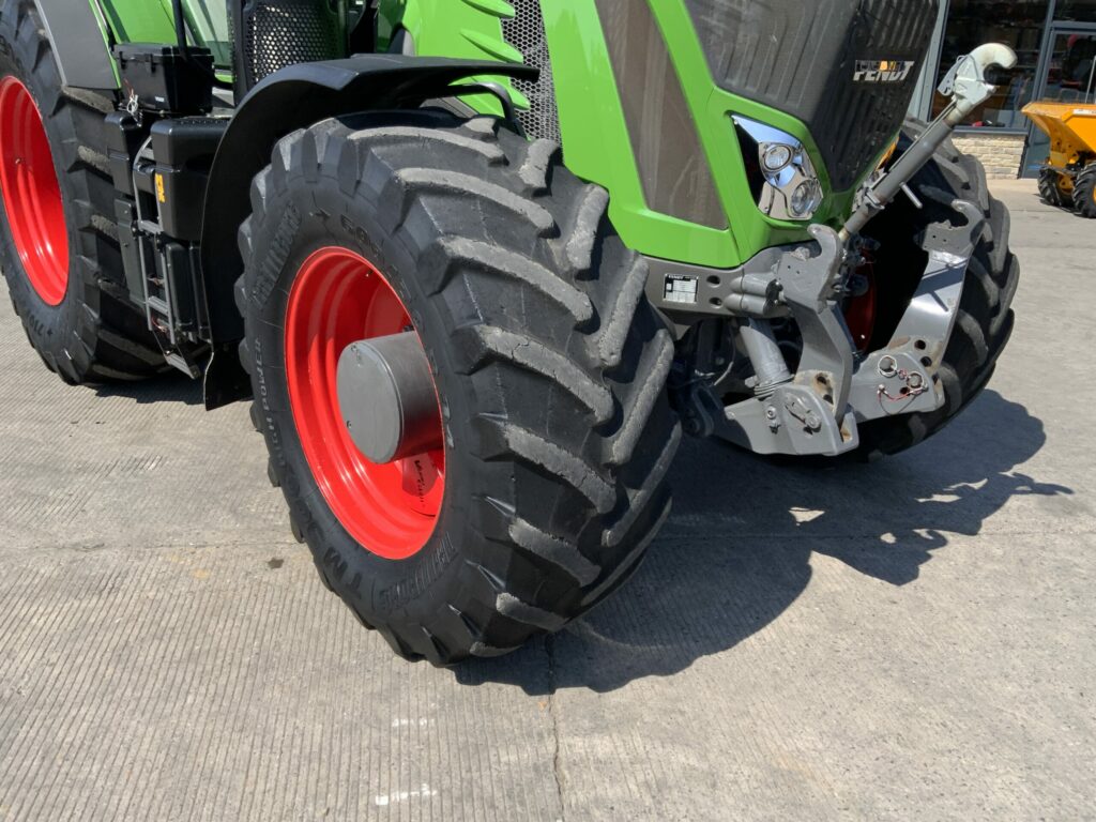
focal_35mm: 29
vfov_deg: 48.2
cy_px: 411
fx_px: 918
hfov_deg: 61.7
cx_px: 548
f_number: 1.8
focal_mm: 3
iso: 16
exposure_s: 1/997
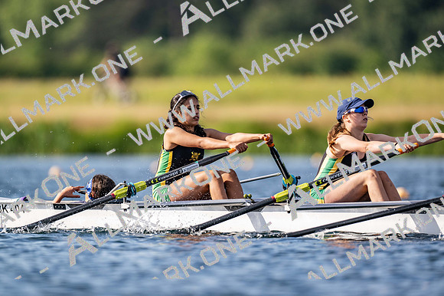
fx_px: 7397
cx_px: 222
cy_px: 148
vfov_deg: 2.3
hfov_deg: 3.4
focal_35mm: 600
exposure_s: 1/2500
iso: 320
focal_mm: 600
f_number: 4
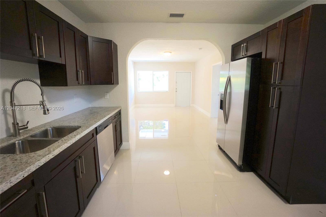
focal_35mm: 15
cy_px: 108
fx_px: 136
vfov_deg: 77.3
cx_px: 163
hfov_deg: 100.4
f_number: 4
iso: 800
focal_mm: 10
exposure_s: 1/160
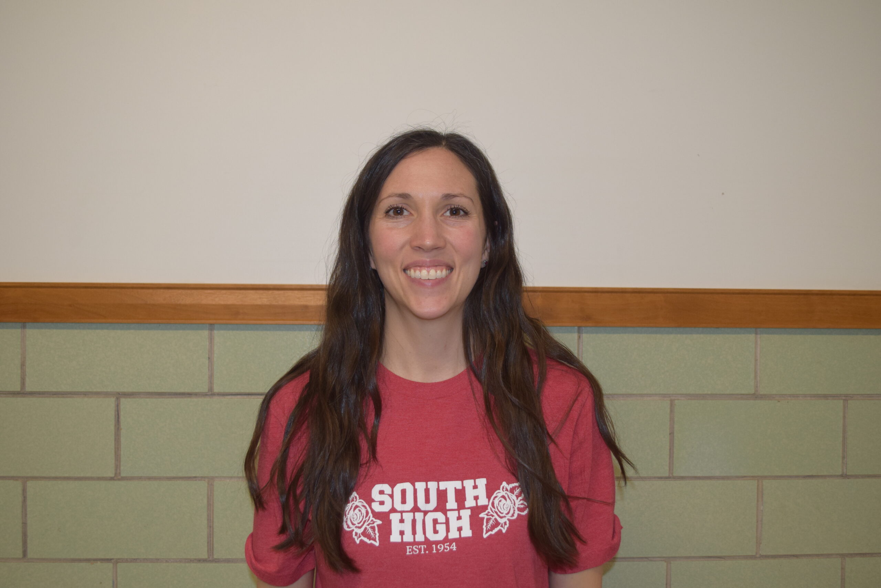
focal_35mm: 36
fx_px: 881
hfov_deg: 53.1
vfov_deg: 36.9
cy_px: 294
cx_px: 440
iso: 800
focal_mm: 24
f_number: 5
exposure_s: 1/100
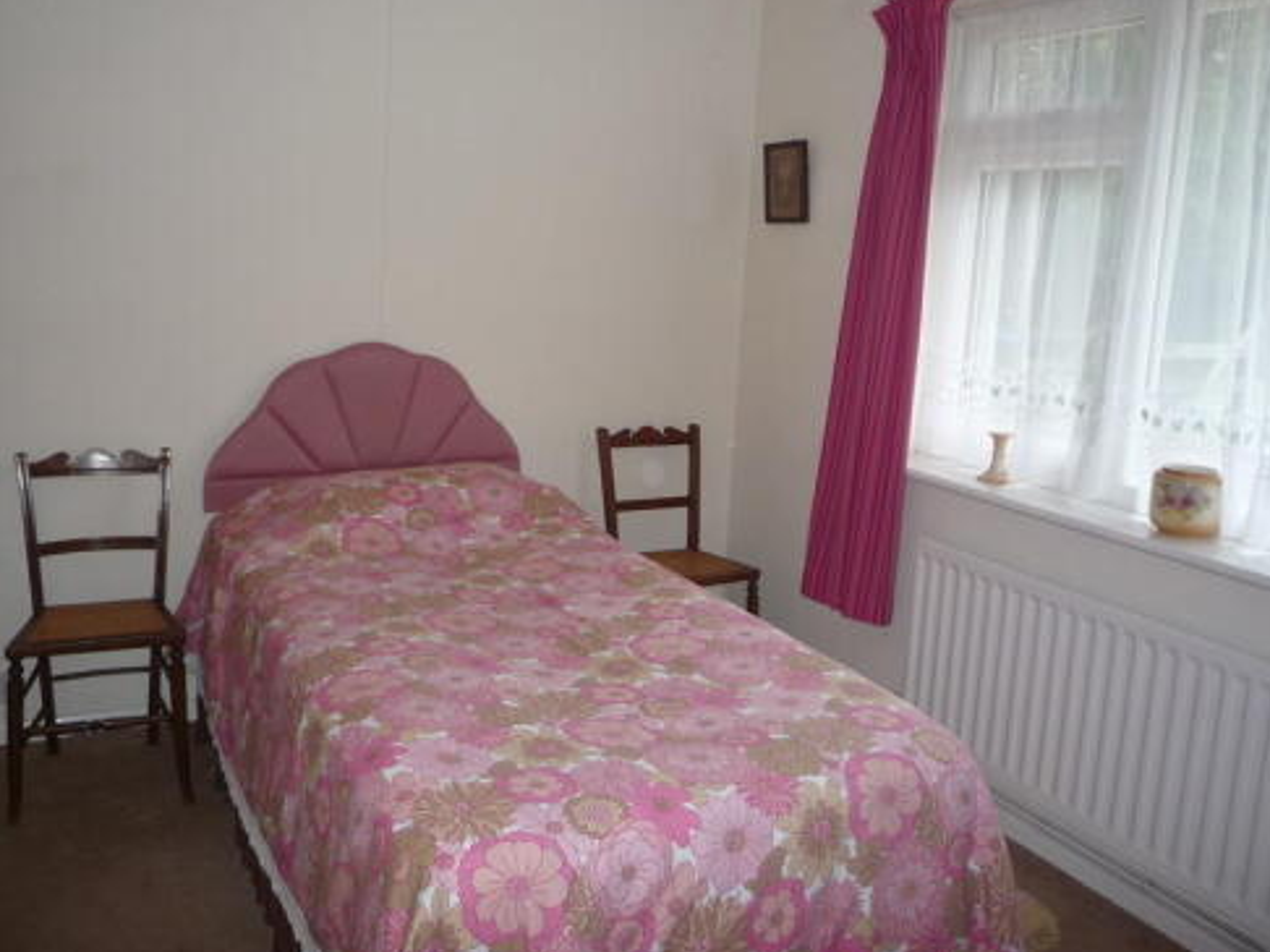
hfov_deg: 59.9
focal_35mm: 30
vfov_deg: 46.6
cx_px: 589
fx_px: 1100
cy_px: 412
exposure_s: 1/30
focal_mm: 4.4
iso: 100
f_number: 2.8
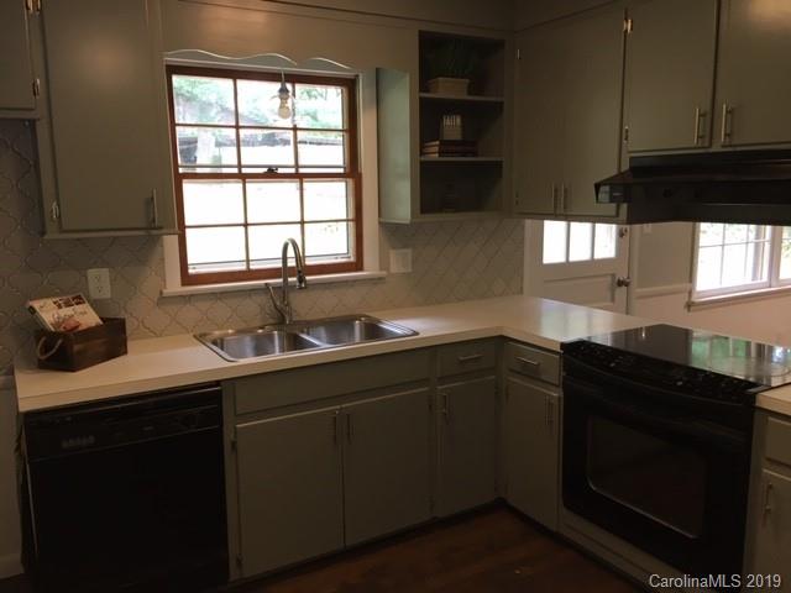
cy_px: 296
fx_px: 663
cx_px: 396
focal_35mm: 29
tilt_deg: -8.2
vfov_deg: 48.2
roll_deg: +1.7
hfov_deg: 61.7
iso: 50
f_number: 2.2
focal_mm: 4.15
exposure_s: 1/30
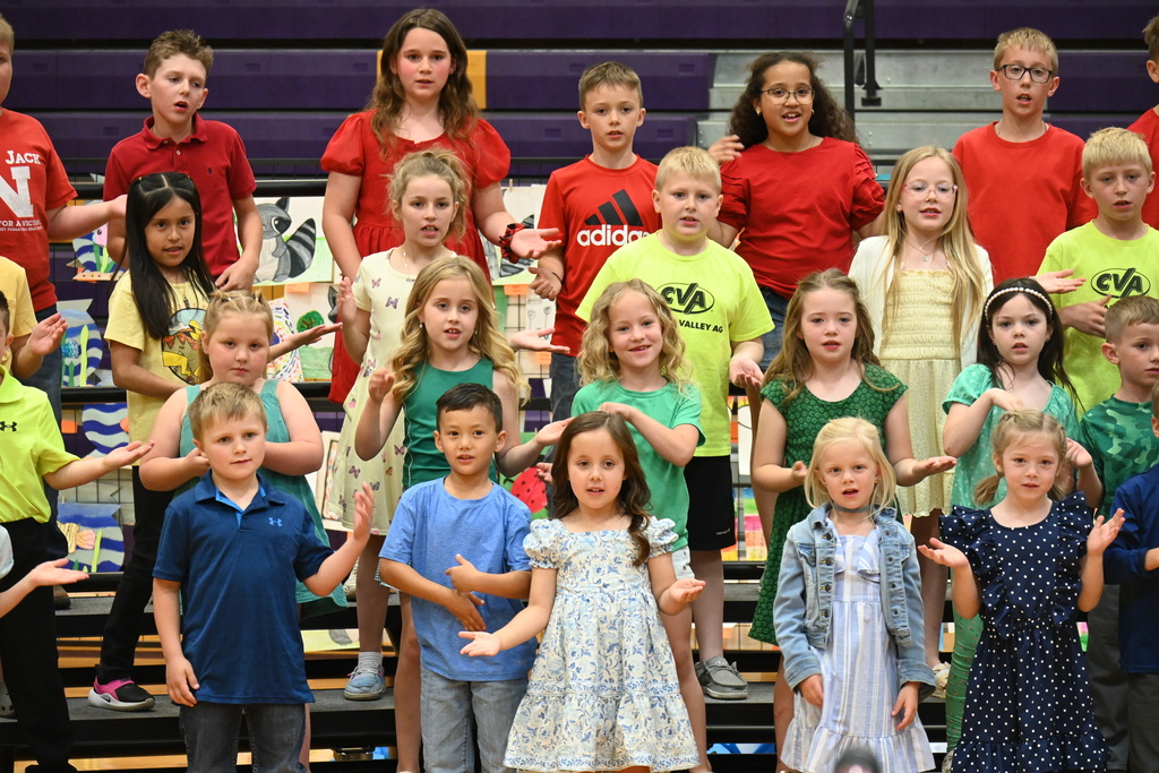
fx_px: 5312
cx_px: 580
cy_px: 386
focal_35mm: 165
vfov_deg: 8.3
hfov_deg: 12.5
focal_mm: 110
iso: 2500
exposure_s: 1/125
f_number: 5
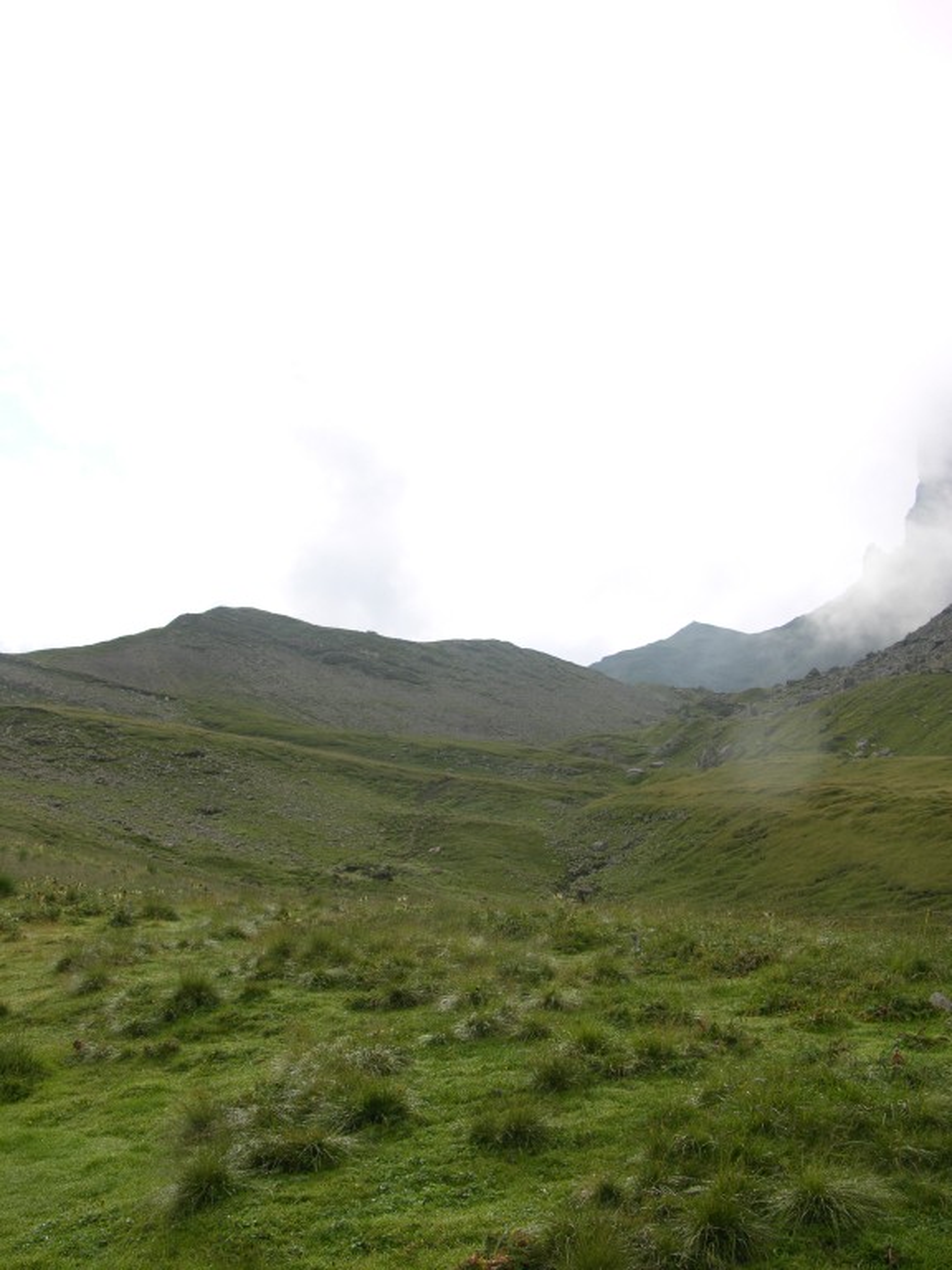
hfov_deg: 36.8
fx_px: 1430
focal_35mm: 39
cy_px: 635
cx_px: 476
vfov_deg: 47.9
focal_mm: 10
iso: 50
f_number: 5.7
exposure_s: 1/194
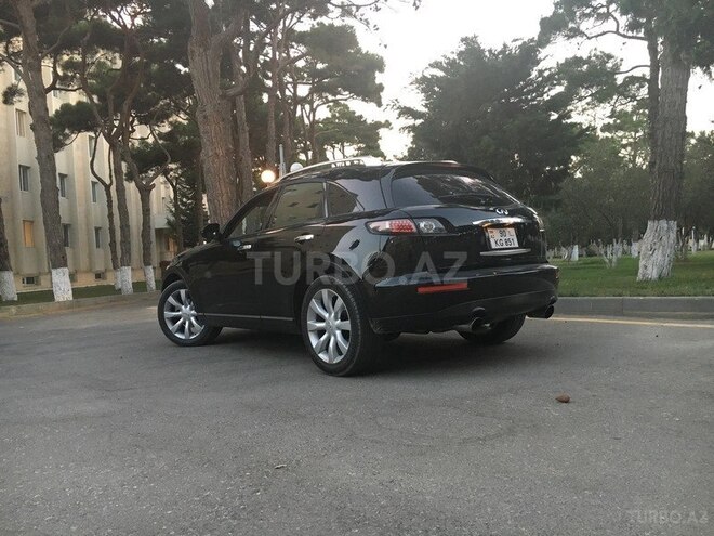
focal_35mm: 29
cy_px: 268
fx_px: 598
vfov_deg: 48.2
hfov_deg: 61.7
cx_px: 357
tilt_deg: -1.4
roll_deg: +3.2
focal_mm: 4.15
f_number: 2.2
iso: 200
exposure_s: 1/33
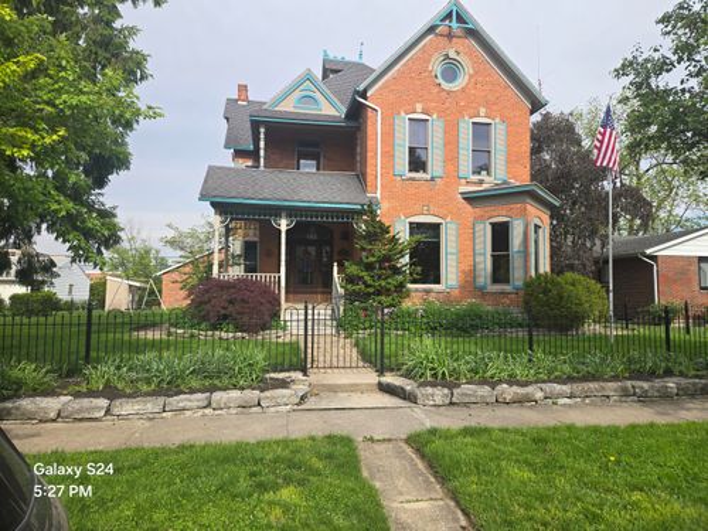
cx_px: 354
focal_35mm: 23
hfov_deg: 73.9
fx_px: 470
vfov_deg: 58.9
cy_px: 266
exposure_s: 1/1008
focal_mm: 5.4
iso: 25
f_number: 1.8
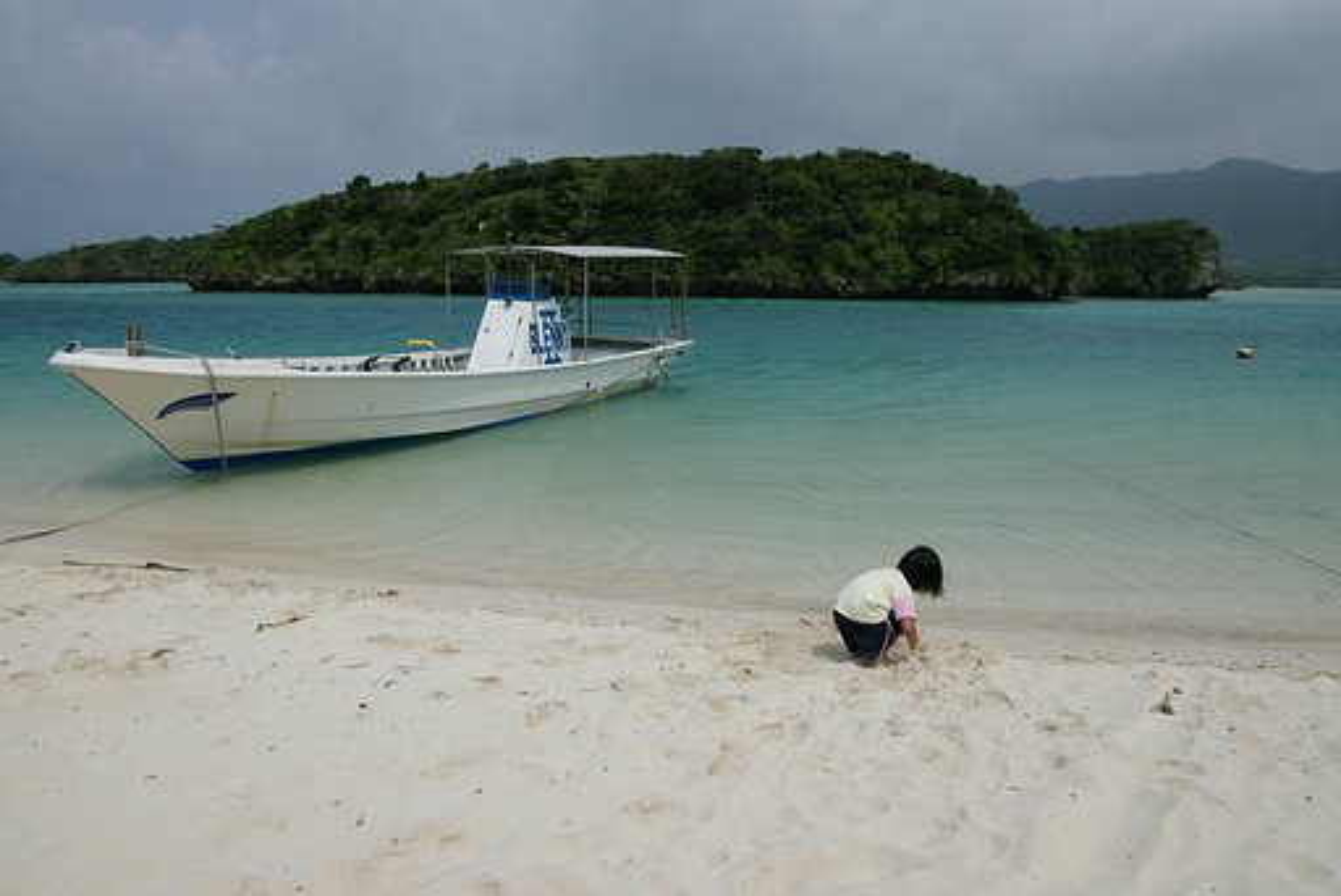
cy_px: 448
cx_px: 670
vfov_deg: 53.2
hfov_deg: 73.7
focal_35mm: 24
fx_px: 894
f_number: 9.5
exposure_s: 1/1500
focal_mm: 16
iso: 400
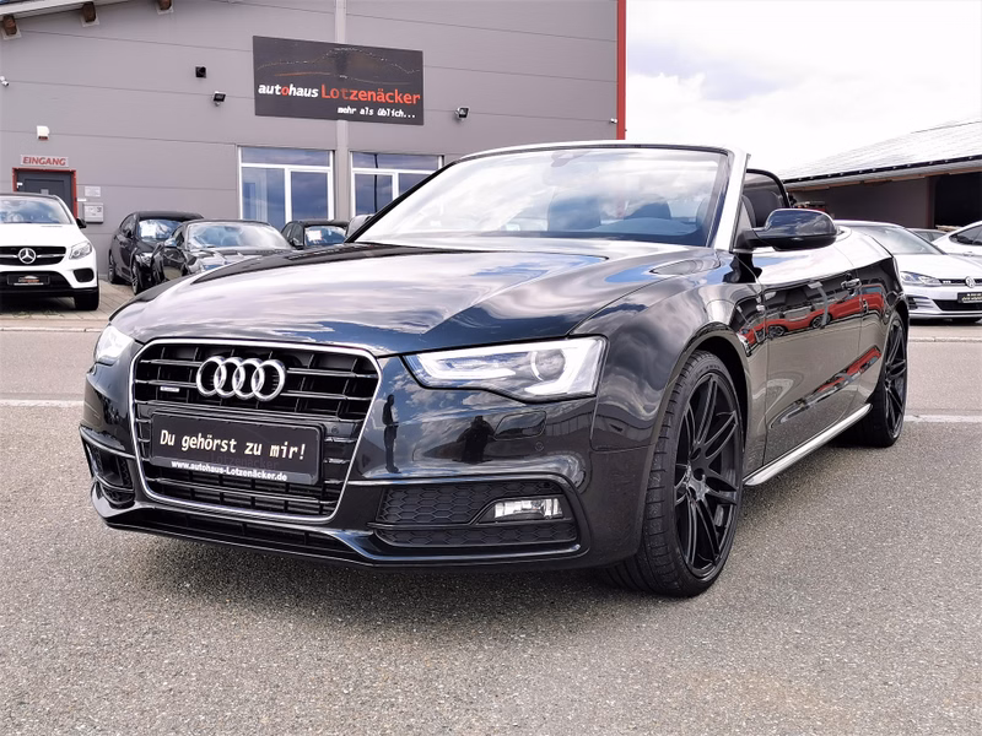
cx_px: 491
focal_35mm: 40
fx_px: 1135
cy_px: 368
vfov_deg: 36.0
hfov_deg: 46.8
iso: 50
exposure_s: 1/1168
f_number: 1.8
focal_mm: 5.58
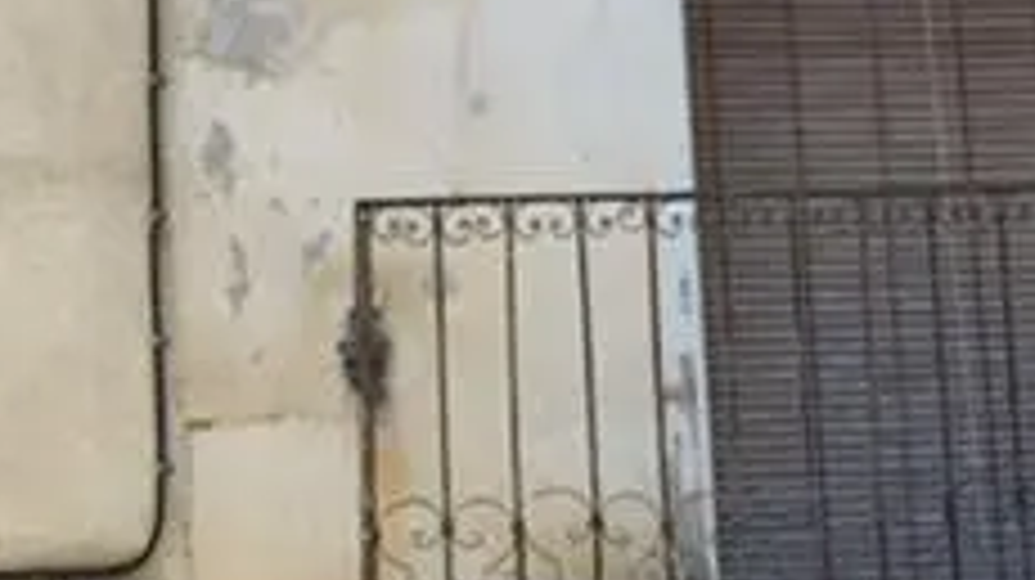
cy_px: 106
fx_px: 4086
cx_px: 914
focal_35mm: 149
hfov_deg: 14.3
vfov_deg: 8.1
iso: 25
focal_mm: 3.3
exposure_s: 1/154
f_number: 2.4
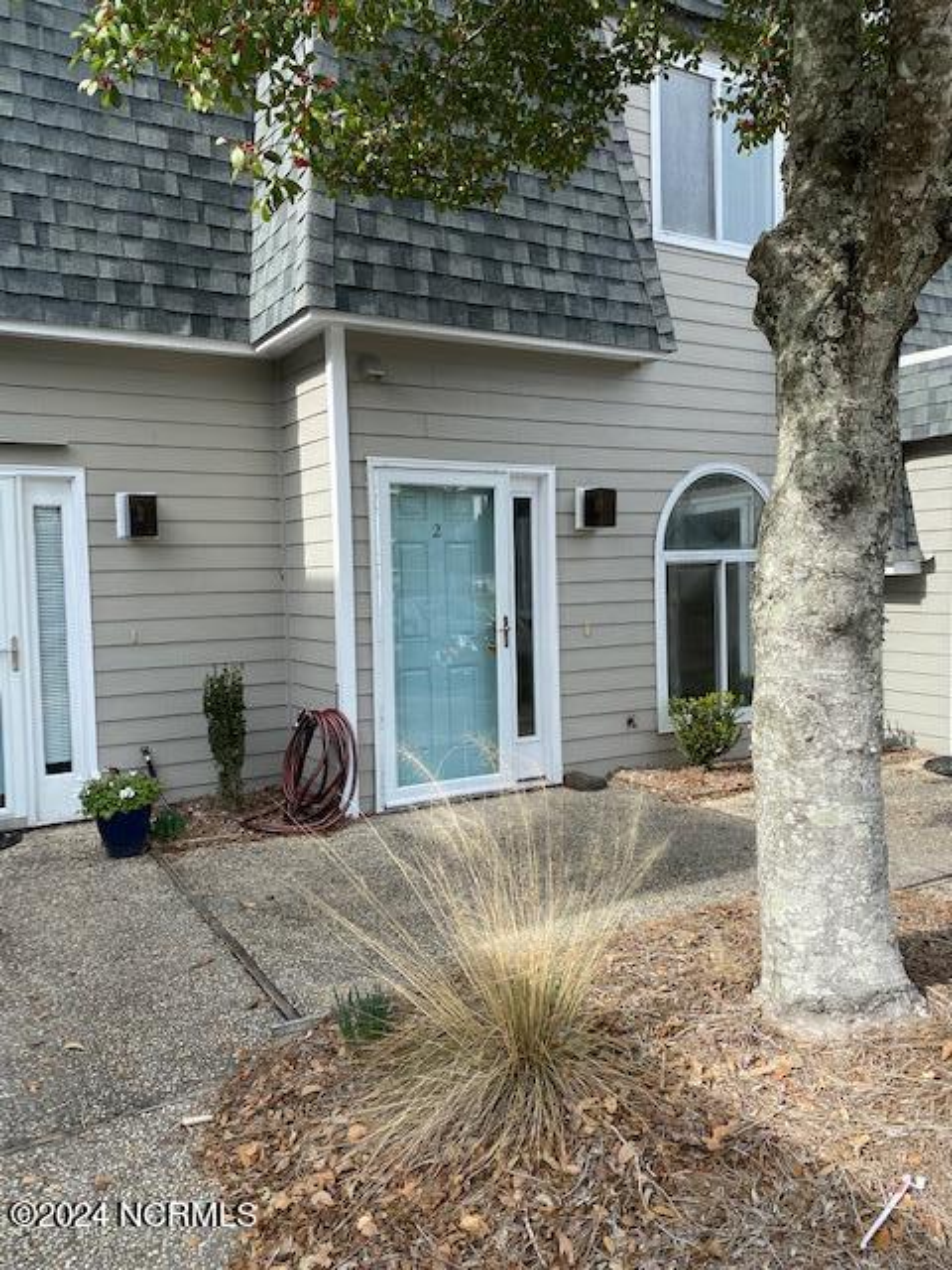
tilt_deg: -3.1
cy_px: 635
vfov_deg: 67.3
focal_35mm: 26
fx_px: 953
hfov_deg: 53.1
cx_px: 476
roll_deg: +1.4
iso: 32
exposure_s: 1/981
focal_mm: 4.25
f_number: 1.8
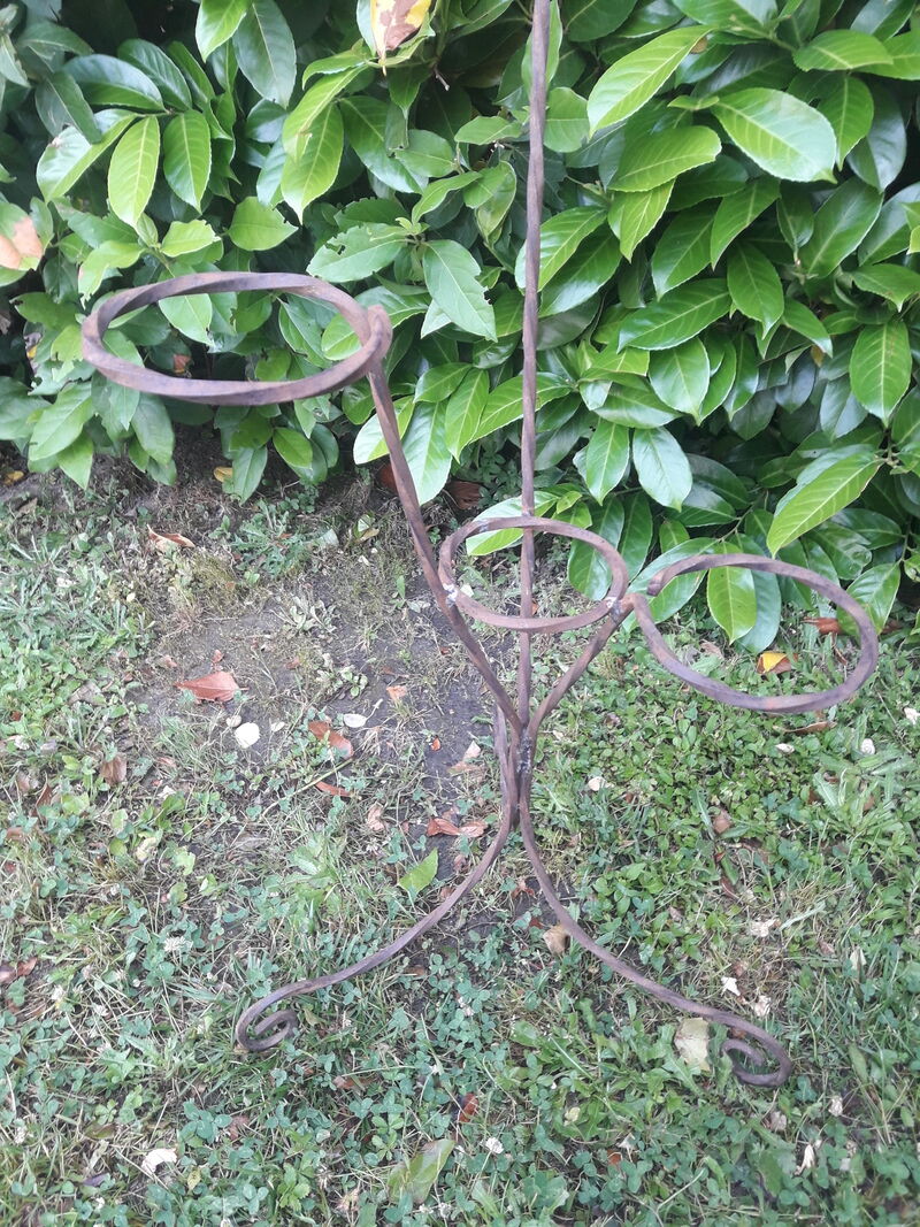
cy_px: 614
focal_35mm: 28
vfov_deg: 63.4
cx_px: 460
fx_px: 992
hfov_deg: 49.7
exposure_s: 1/100
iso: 64
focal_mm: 3.7
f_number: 1.9
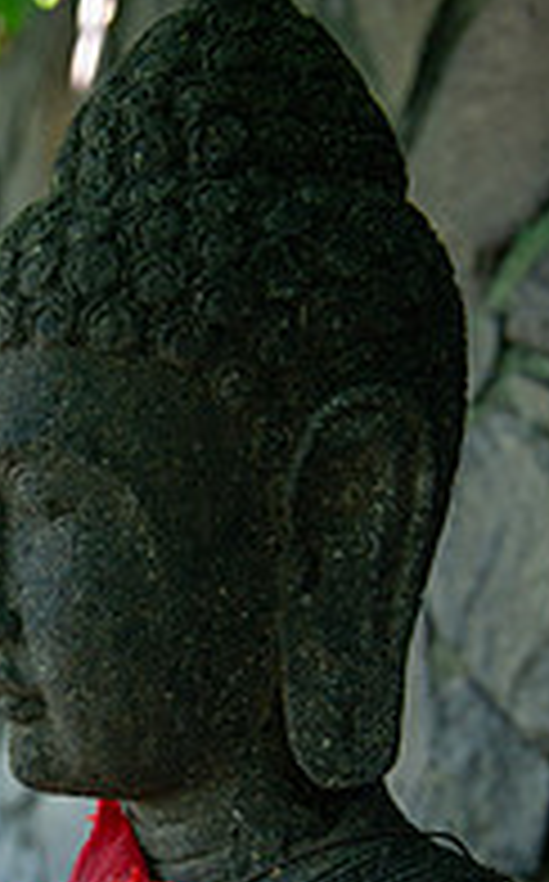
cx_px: -9
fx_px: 1801
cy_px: 814
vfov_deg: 26.5
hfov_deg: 16.9
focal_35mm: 75
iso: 640
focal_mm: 32
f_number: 2.8
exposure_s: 1/320
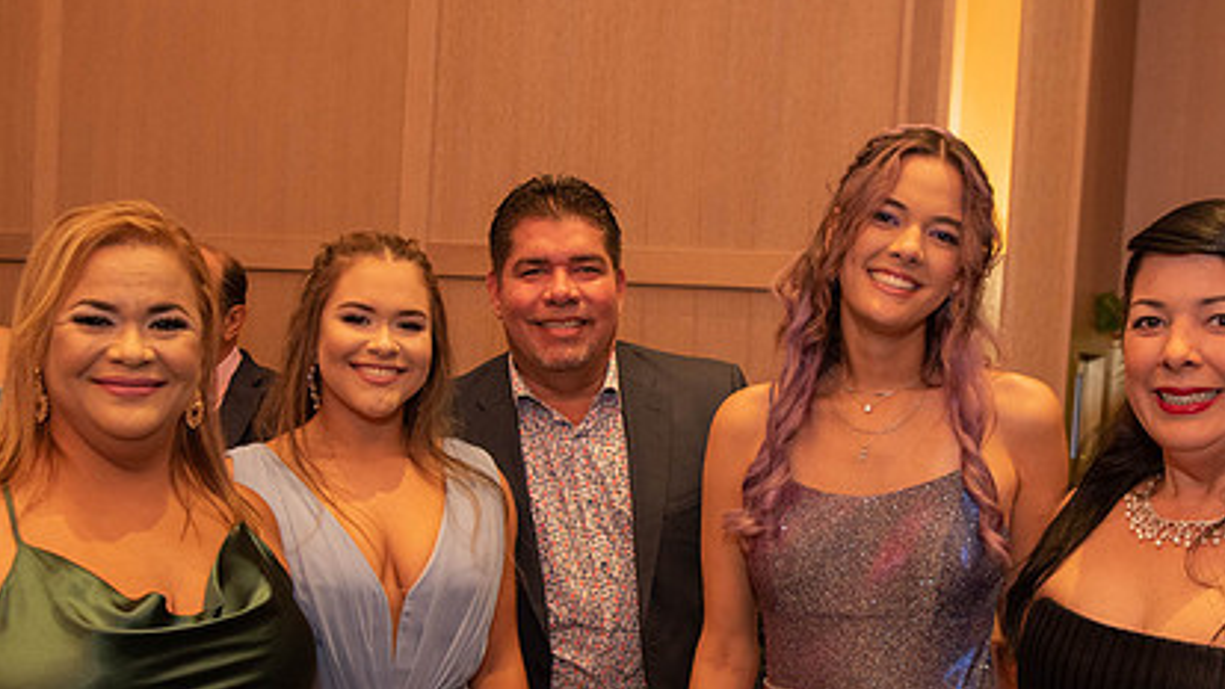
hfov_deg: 43.6
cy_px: 476
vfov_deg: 25.3
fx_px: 1527
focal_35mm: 47
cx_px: 687
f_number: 4.5
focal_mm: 28
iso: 800
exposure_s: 1/60
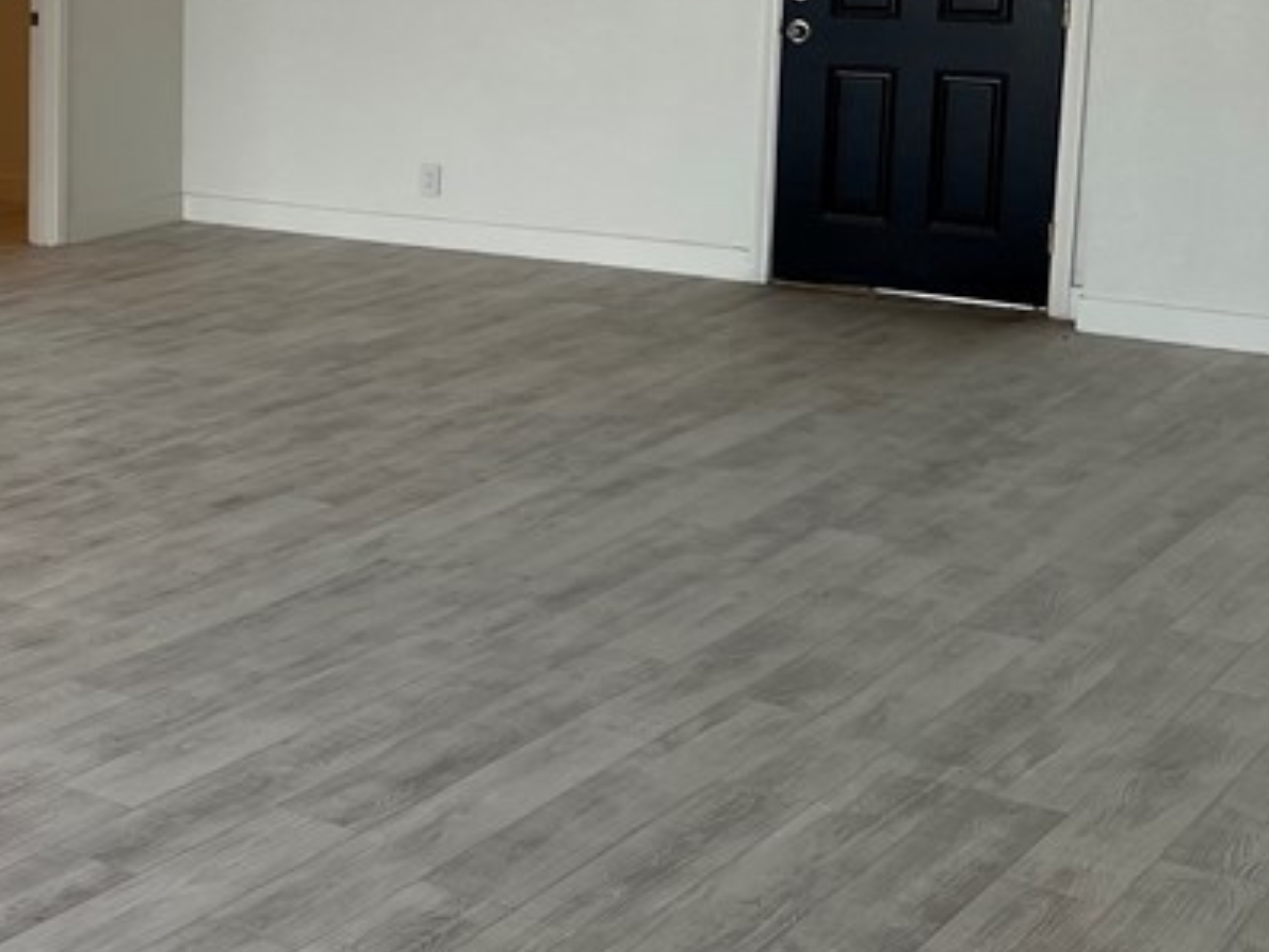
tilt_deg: -8.0
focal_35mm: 67
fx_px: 2457
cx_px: -243
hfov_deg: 26.0
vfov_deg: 21.7
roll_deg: +0.4
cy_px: 208
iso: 50
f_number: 1.5
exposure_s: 1/330
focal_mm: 5.7
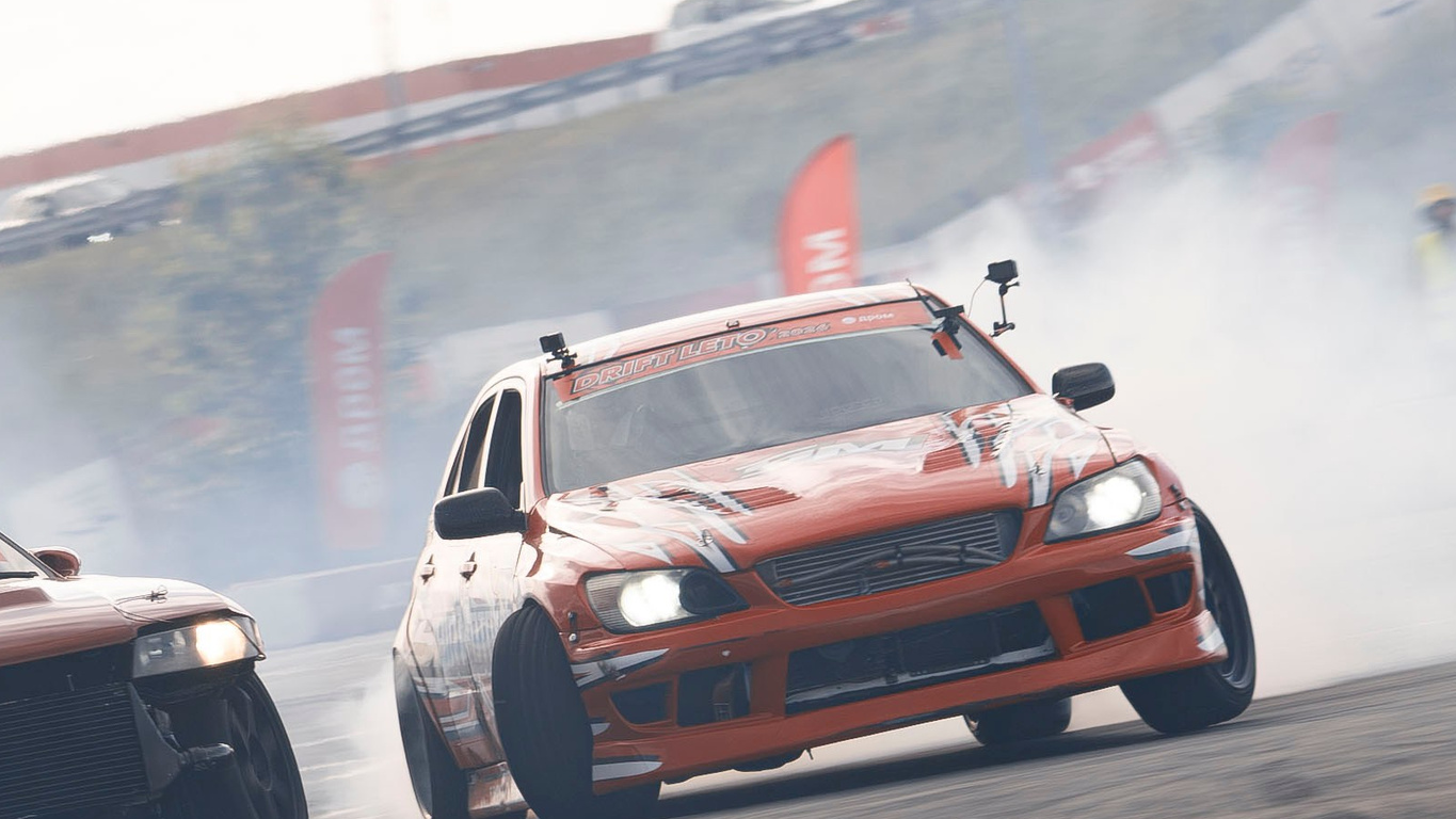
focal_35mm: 389
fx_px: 15019
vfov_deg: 3.1
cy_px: 683
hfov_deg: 5.5
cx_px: 193
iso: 100
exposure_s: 1/125
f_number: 9
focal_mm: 100
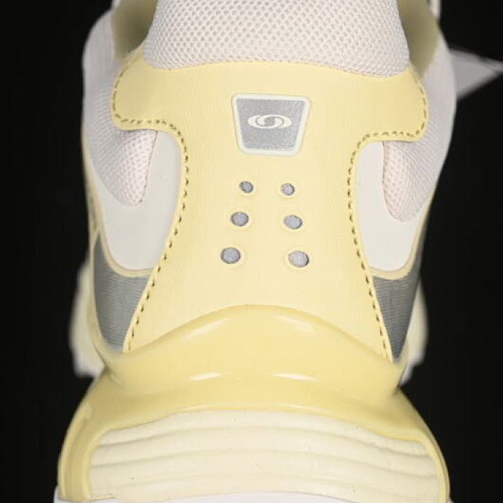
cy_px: 252
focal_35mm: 96
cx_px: 250
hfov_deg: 18.1
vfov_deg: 18.1
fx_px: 1578
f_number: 7.1
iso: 160
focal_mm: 50
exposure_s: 1/80
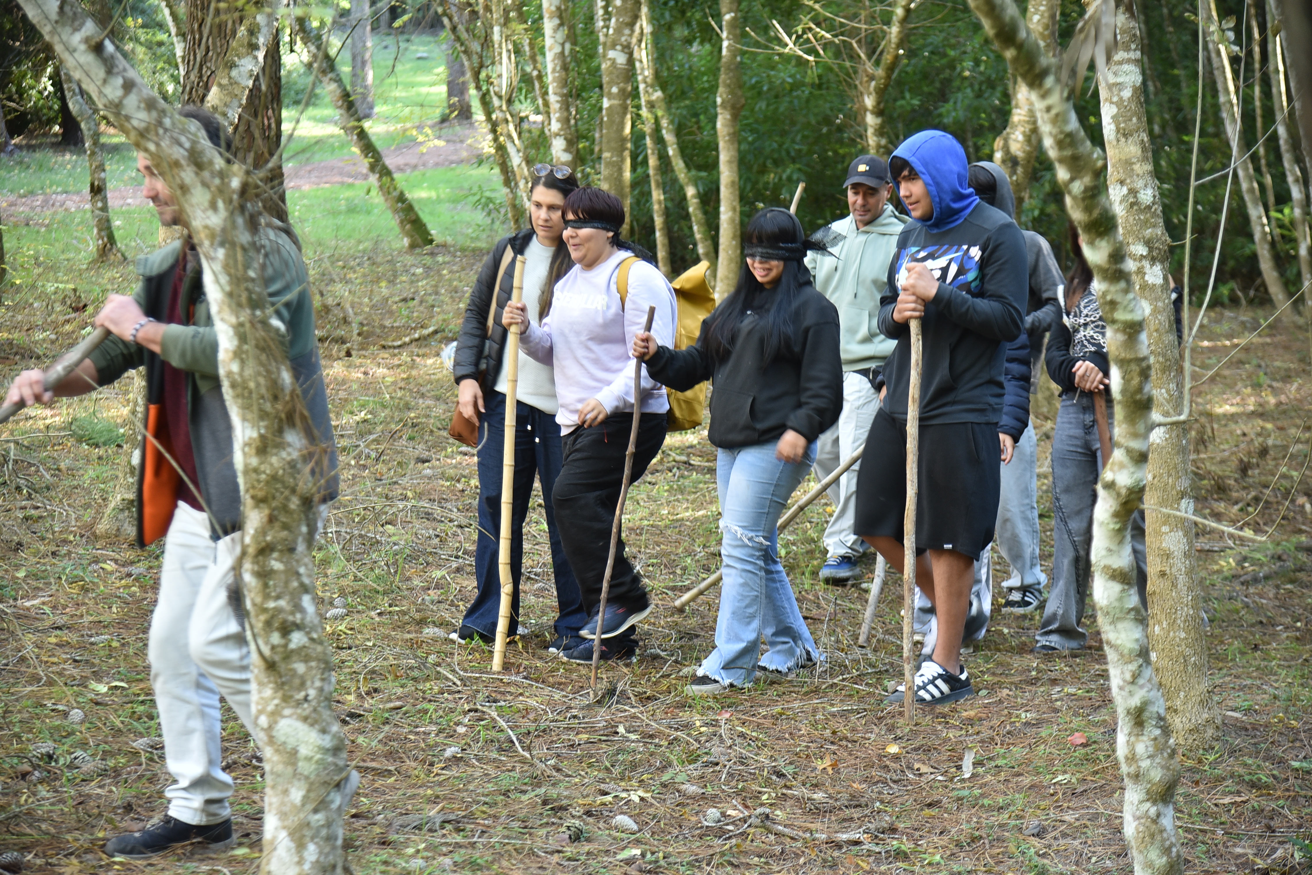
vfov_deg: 17.5
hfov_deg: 26.0
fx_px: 2842
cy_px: 438
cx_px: 656
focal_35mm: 78
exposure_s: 1/50
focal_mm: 78
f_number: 4
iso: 500
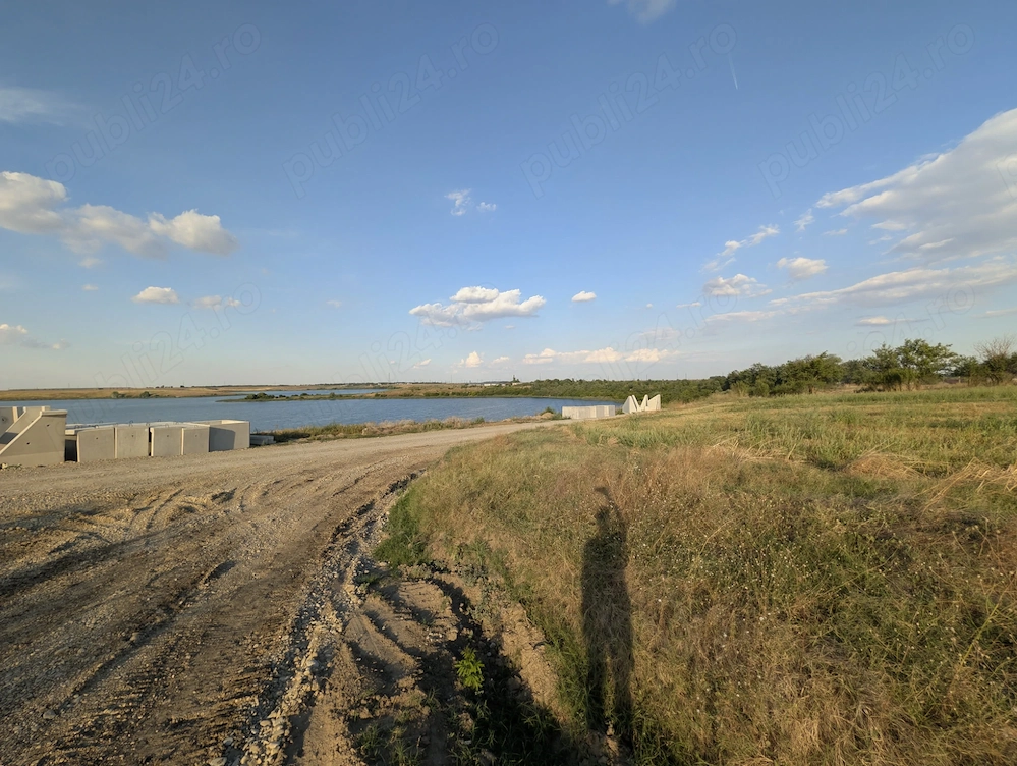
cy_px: 383
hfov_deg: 110.5
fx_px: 353
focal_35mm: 12
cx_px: 508
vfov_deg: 94.6
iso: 54
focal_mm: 2
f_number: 1.7
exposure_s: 1/1631
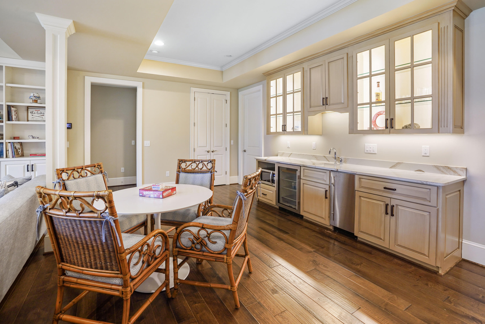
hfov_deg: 96.7
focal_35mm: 16
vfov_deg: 73.7
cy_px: 162
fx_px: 216
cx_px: 242
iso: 400
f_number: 8
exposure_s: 1/3
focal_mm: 16
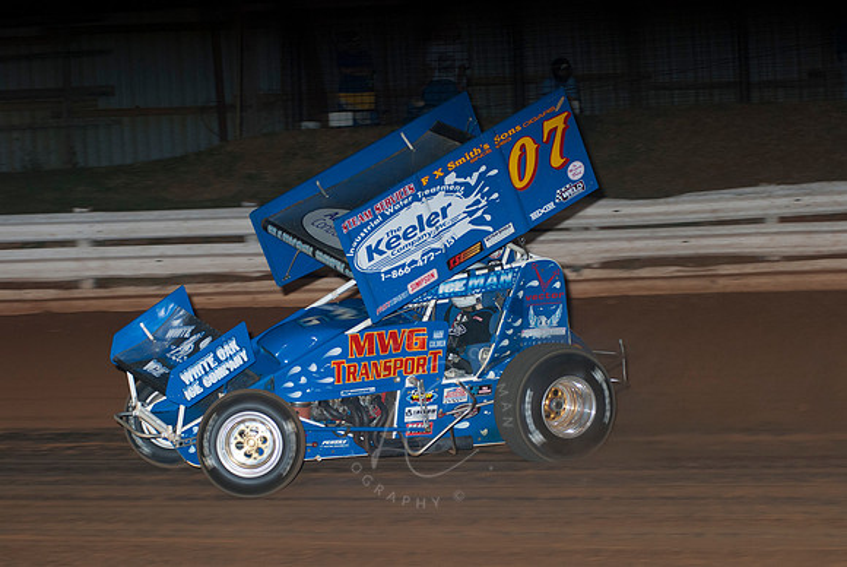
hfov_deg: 17.0
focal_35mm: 120
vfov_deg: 11.4
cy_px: 284
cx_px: 424
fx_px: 2826
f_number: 4
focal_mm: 80
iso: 200
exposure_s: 1/400
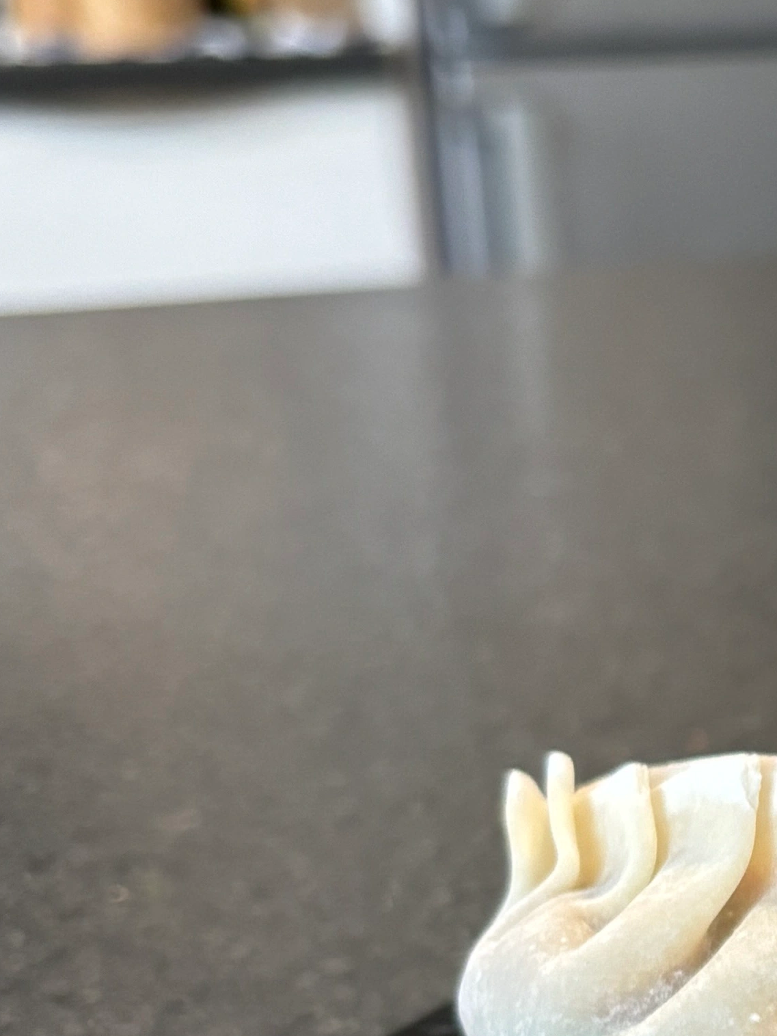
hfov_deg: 13.9
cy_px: 887
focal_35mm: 98
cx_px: 1280
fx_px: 2932
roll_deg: +0.5
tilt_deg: -18.9
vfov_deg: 19.7
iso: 160
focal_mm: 5.96
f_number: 1.6
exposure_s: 1/60
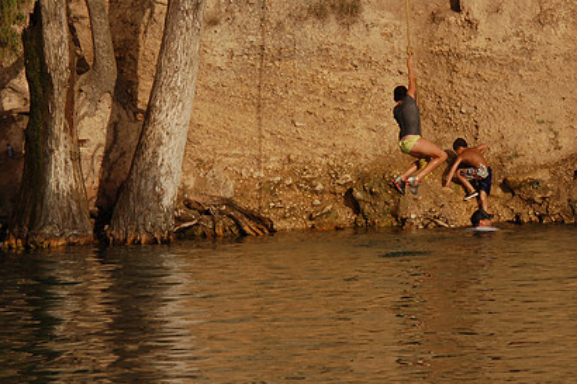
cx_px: 398
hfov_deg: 9.9
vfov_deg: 6.6
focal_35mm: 208
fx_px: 3332
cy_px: 124
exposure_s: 1/500
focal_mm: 98
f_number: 16
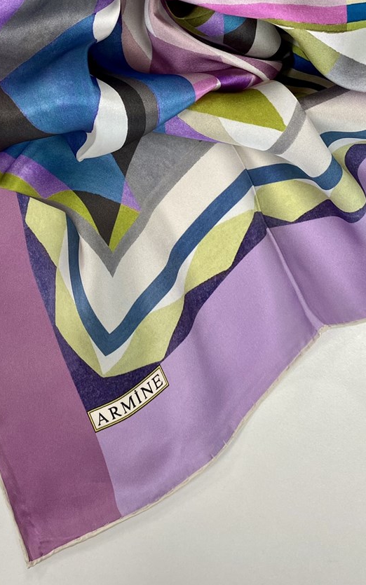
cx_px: 156
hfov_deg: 29.2
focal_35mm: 44
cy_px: 126
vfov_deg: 43.4
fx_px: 702
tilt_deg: -83.2
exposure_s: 1/100
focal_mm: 4.25
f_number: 1.8
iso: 100
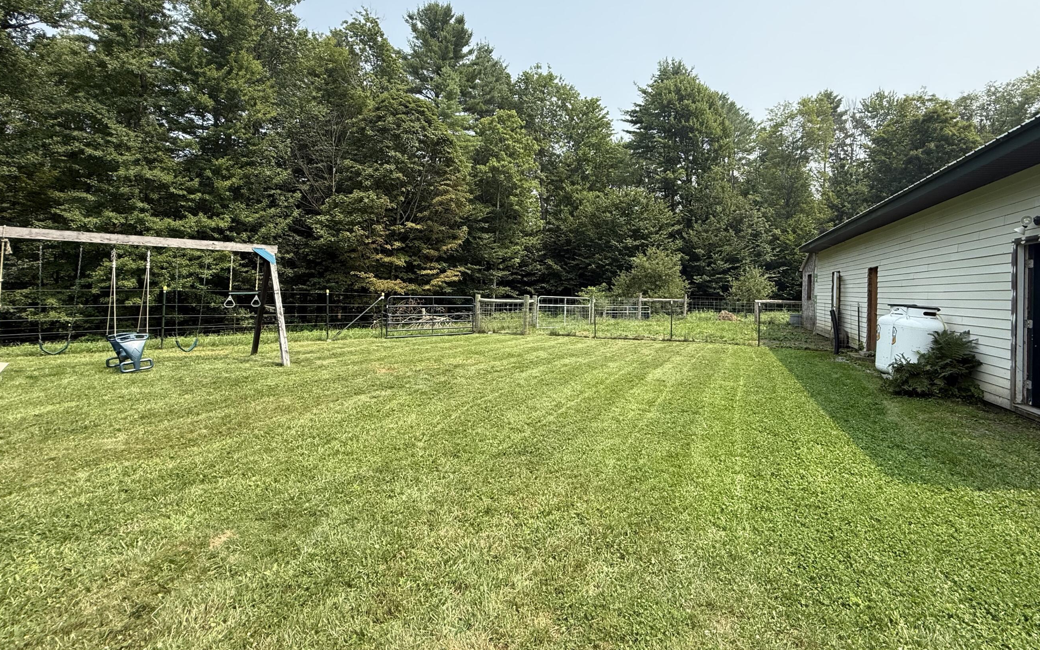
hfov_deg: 93.8
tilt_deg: +2.6
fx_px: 482
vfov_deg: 67.6
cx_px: 593
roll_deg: -2.3
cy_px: 274
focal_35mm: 17
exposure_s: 1/928
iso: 64
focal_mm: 2.22
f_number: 2.2
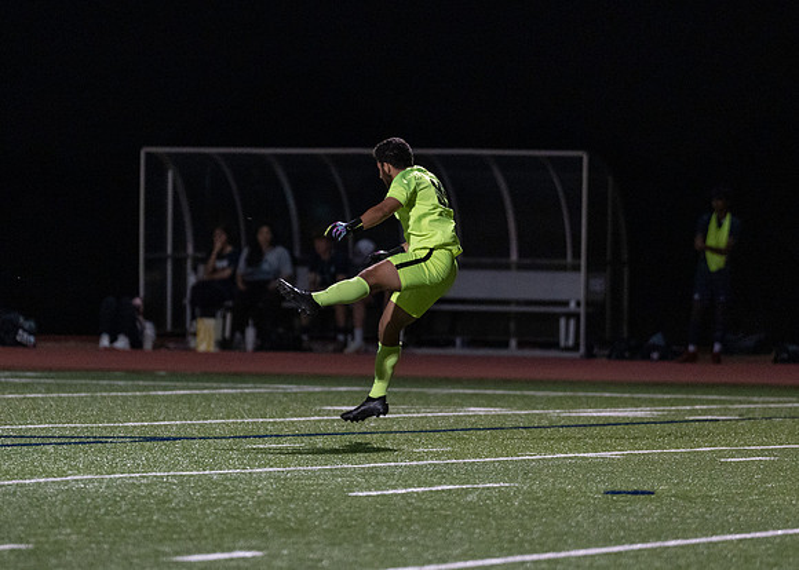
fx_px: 7456
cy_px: 239
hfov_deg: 6.1
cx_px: 354
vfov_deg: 4.4
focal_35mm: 329
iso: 2500
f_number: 2.8
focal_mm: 200
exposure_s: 1/1250
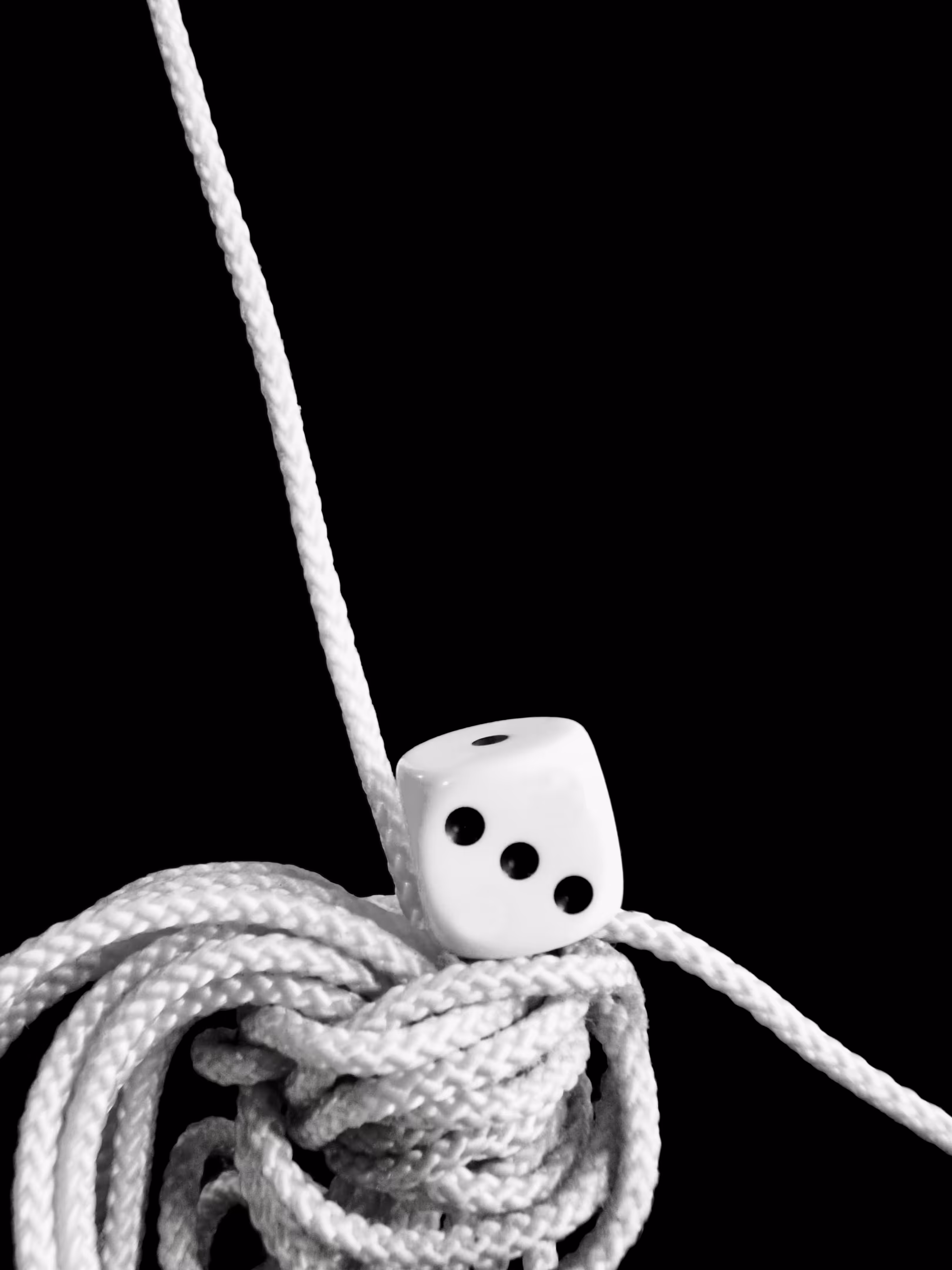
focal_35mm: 41
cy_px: 635
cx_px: 476
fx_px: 1503
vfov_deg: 45.8
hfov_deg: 35.1
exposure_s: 1/6
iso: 400
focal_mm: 7.3
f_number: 3.7
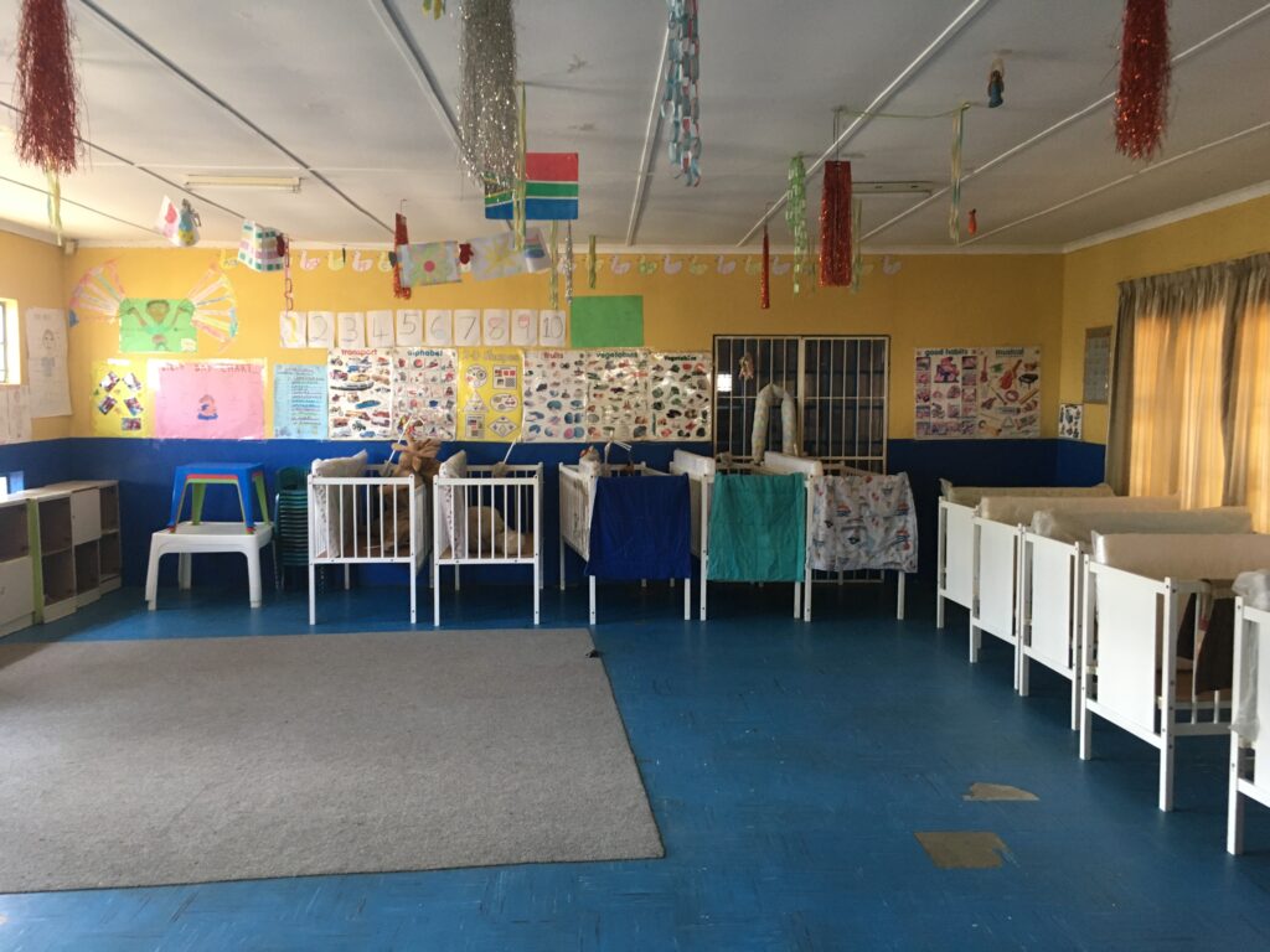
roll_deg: +0.3
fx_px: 1064
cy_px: 476
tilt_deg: -4.1
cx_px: 635
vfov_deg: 48.2
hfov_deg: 61.7
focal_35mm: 29
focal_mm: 4.15
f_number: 2.2
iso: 160
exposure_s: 1/33
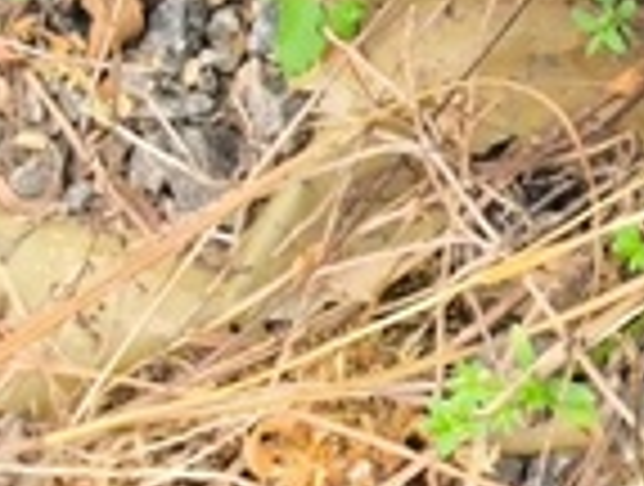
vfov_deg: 5.3
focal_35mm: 279
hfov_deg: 6.7
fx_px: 5204
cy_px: -468
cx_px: 1592
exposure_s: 1/60
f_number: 1.7
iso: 80
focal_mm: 4.71
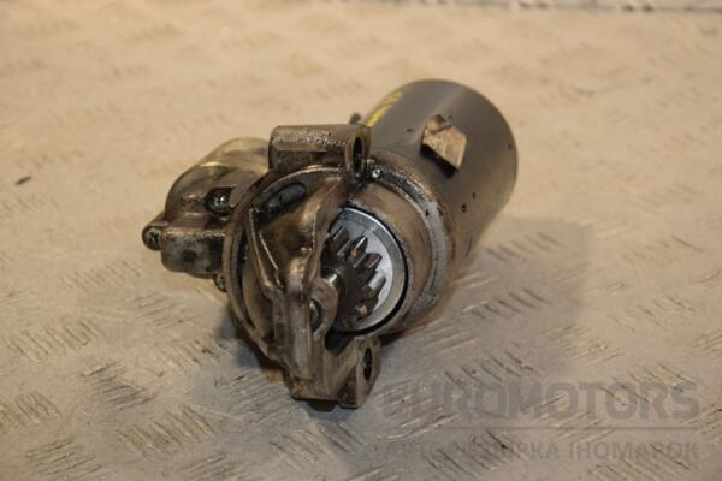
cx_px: 361
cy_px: 240
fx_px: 2106
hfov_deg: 19.5
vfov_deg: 13.0
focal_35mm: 105
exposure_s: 1/200
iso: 800
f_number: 6.3
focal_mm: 70
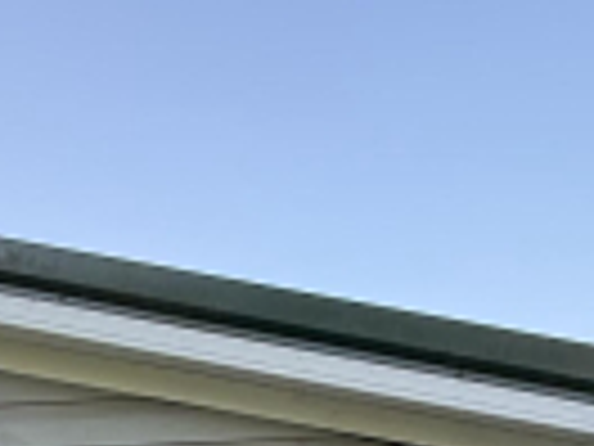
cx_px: -191
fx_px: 1218
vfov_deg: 18.4
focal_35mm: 71
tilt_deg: +0.8
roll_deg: +2.4
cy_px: 671
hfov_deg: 23.9
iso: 64
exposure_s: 1/294
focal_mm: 2.22
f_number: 2.2
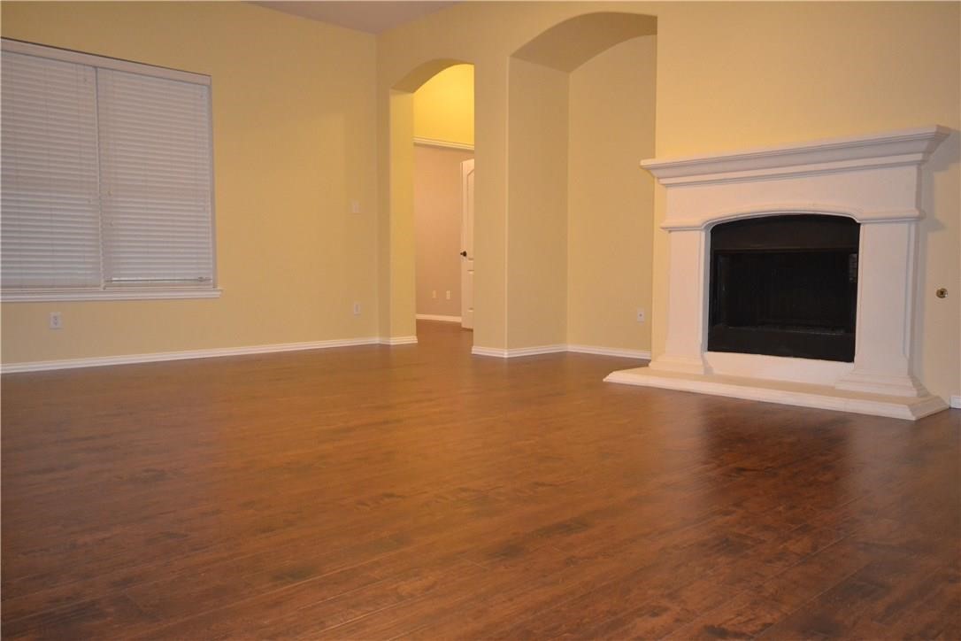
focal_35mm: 30
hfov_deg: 61.9
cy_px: 320
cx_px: 480
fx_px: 801
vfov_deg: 43.6
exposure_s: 1/60
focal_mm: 20
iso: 3200
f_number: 5.6
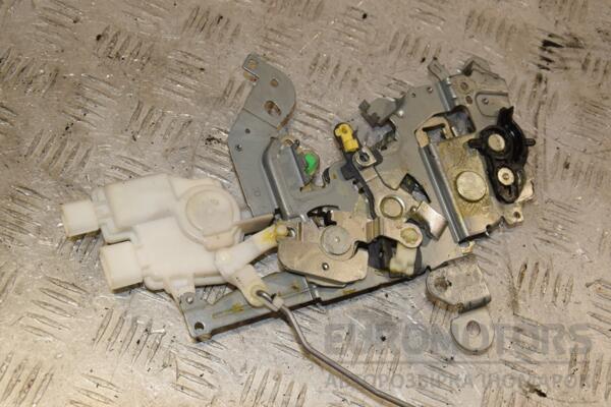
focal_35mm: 57
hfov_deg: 35.1
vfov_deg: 23.8
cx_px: 306
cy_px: 204
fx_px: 967
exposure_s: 1/200
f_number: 8
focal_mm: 38
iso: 800
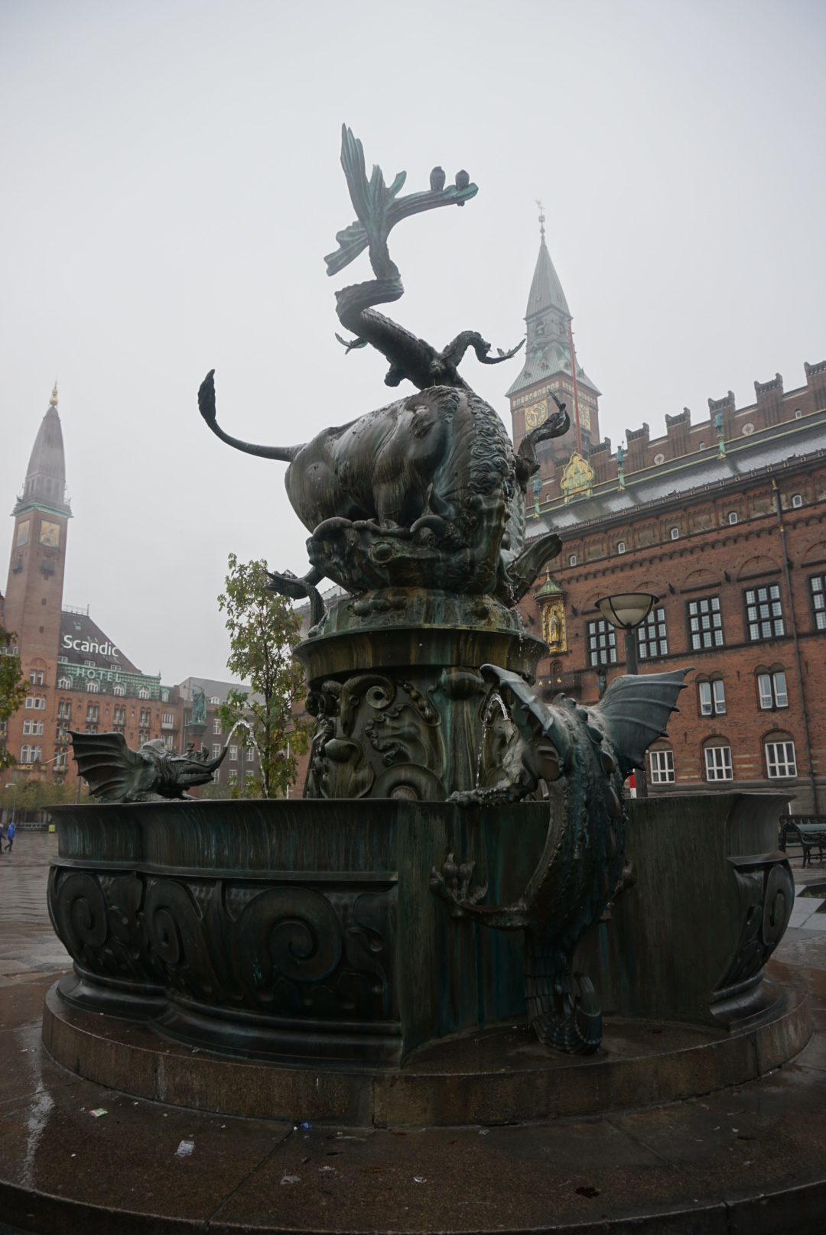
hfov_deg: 53.2
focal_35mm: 24
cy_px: 618
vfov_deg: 73.7
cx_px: 413
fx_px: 825
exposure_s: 1/80
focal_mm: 16
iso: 100
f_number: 5
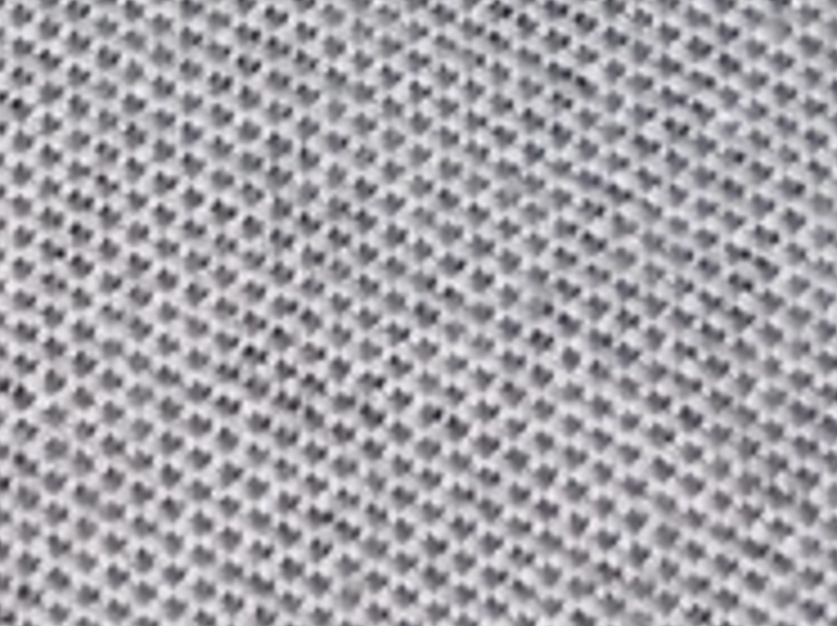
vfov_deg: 14.3
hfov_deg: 20.1
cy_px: -450
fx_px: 2246
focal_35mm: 93
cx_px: -112
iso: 25
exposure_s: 1/244
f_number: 2
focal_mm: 5.9
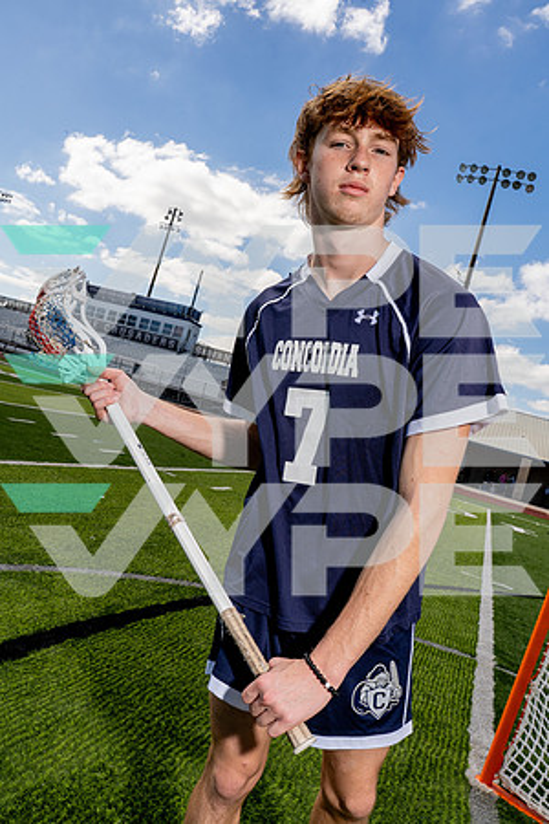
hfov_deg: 46.4
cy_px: 412
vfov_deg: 65.5
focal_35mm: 28
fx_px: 640
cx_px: 274
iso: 100
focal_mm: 28
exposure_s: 1/250
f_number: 14
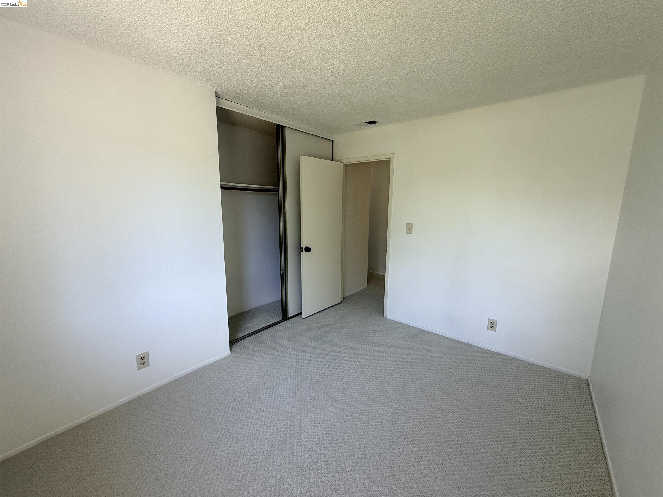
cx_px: 332
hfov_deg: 102.1
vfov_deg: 85.7
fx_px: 268
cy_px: 248
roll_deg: -0.2
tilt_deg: -9.8
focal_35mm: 14
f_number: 2.2
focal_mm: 2.22
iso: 80
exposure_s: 1/121
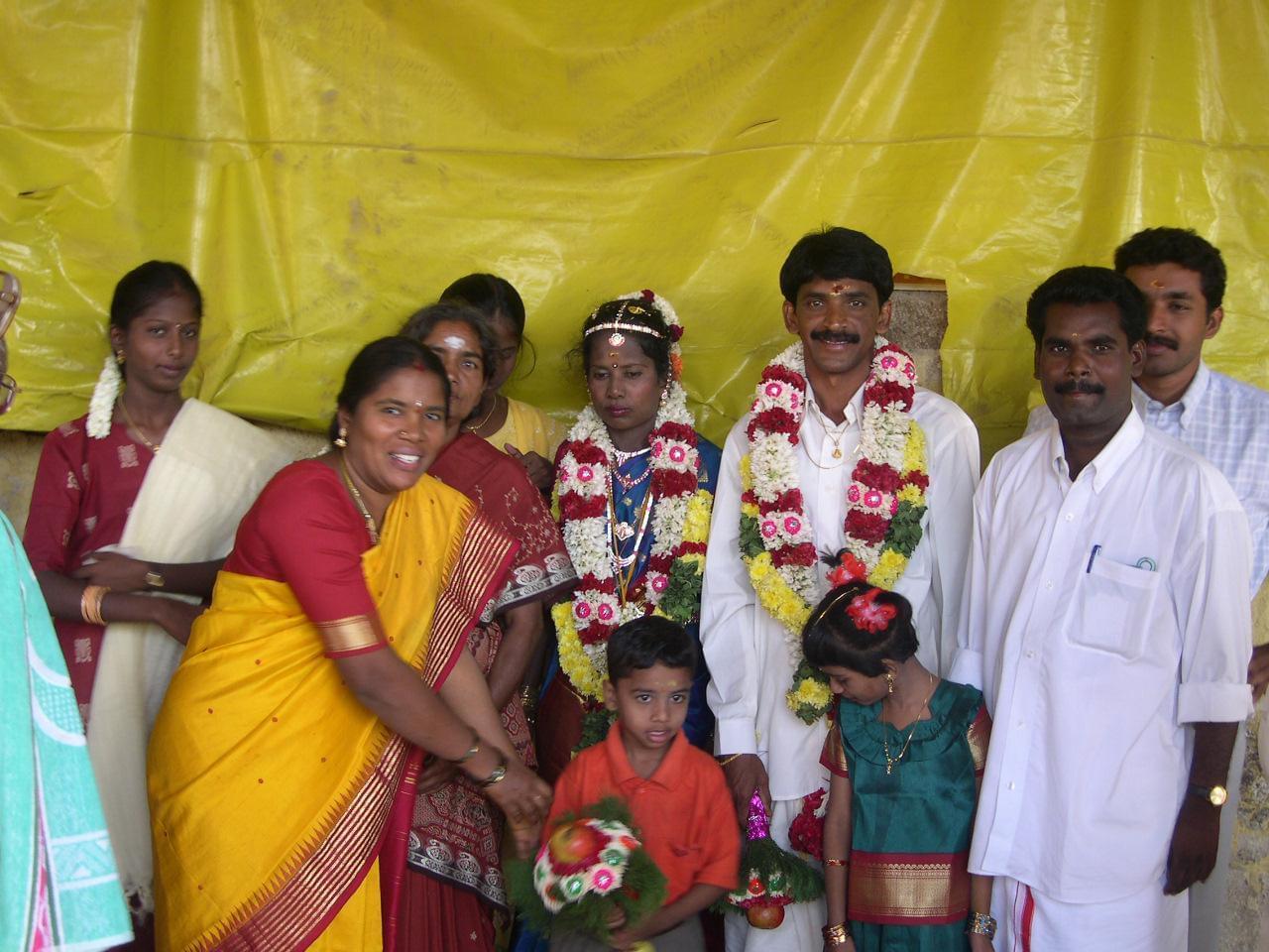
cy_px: 476
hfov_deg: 40.4
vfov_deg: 30.9
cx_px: 634
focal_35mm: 47
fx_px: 1723
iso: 100
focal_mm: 10.1
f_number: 3.1
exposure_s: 1/34.8
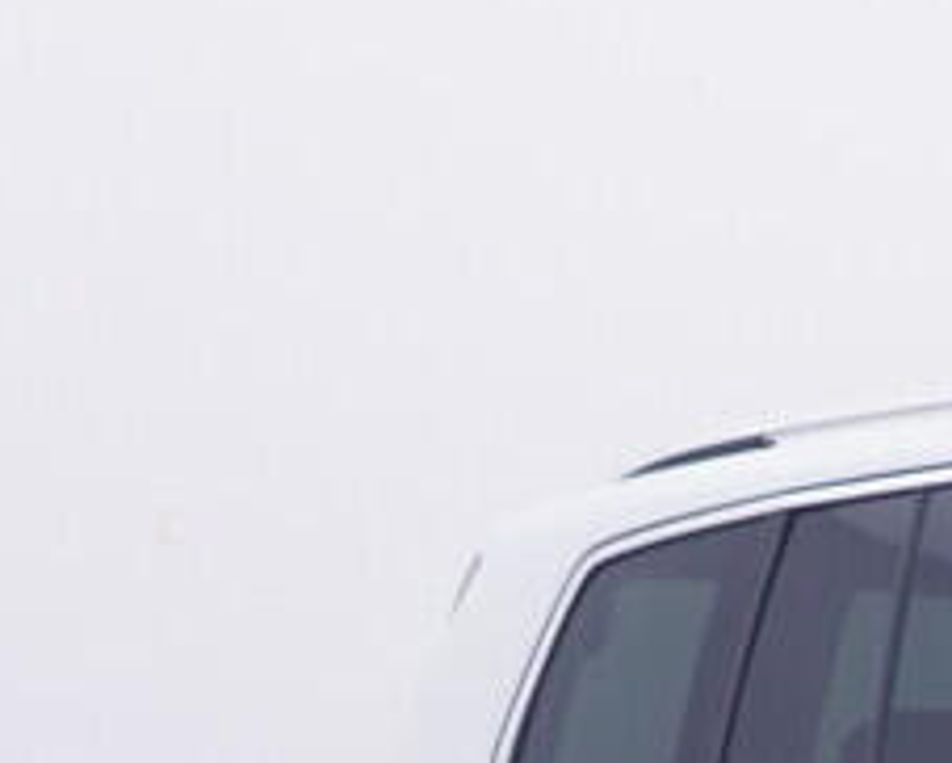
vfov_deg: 10.1
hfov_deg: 12.8
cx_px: 1829
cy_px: 1824
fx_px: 3778
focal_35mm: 134
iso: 200
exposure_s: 1/80
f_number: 5
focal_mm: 15
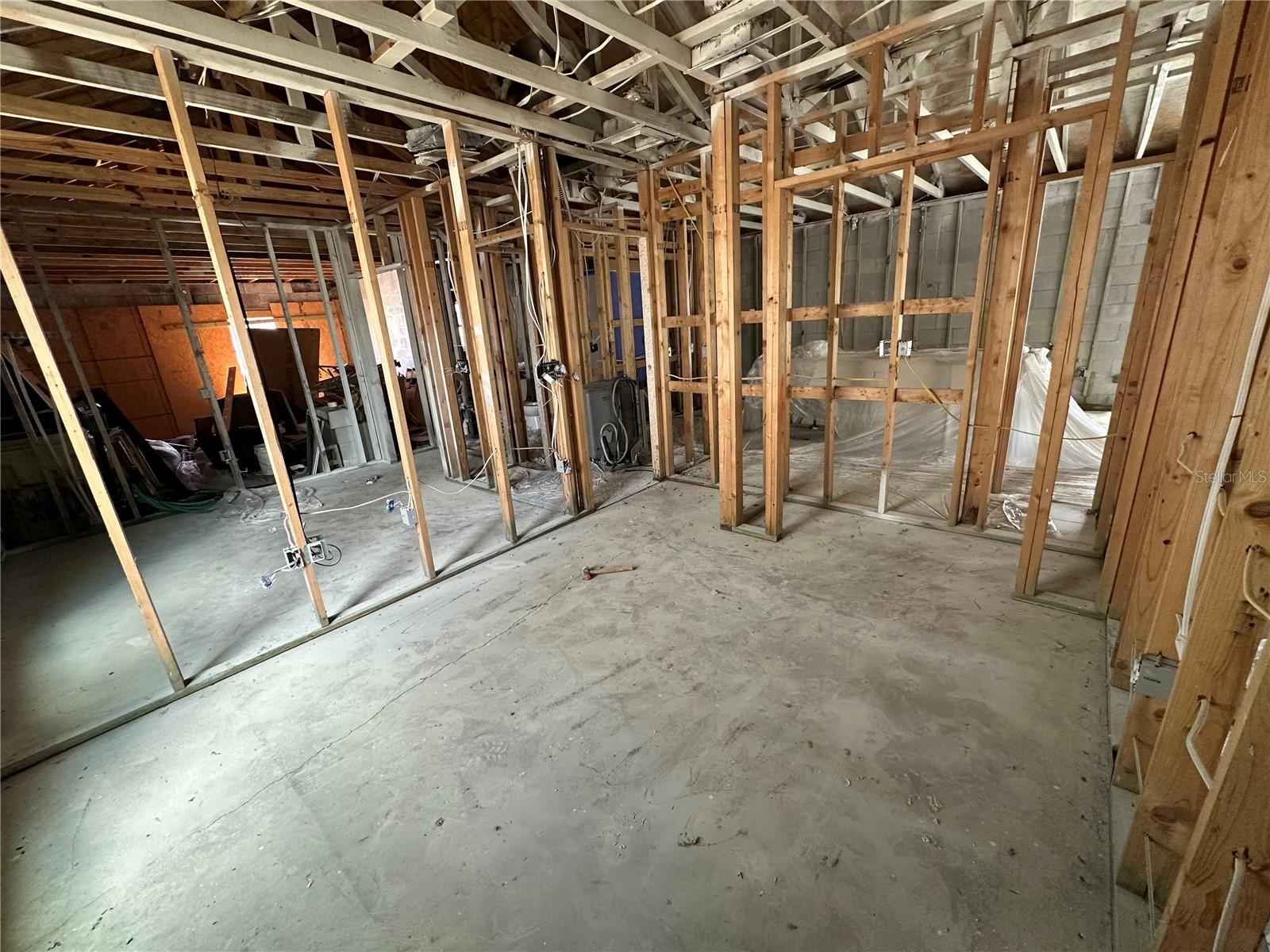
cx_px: 635
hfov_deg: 102.1
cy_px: 476
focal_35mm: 14
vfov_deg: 85.7
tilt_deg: -16.7
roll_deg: +4.8
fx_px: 514
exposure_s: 1/99
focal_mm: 2.22
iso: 250
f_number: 2.2
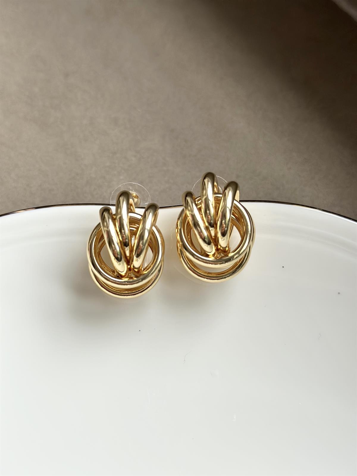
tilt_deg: -56.0
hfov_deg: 30.3
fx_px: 660
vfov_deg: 39.7
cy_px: 238
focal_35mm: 48
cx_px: 178
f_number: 1.78
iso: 125
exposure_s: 1/67
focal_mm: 6.86
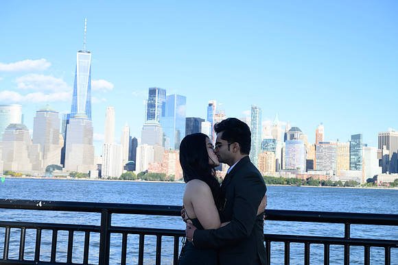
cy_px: 132
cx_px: 199
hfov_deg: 41.1
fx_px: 531
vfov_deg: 28.1
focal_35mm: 48
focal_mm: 48
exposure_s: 1/320
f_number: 8
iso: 250
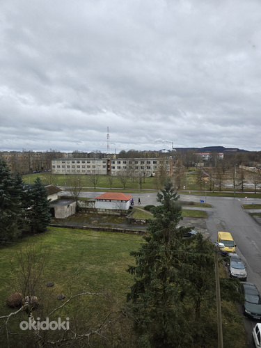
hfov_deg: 58.9
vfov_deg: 73.9
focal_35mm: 23
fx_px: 231
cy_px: 174
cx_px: 130
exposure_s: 1/180
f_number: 1.7
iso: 64
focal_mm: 6.3
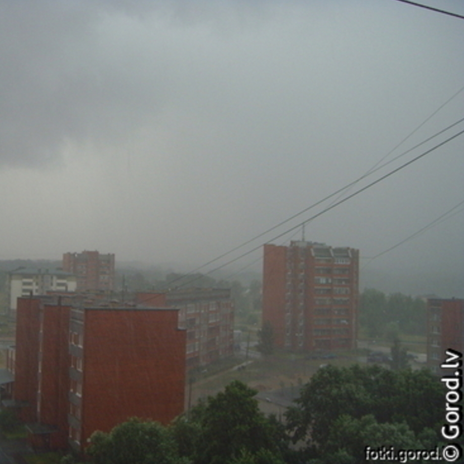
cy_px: 235
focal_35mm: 47
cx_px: 149
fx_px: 713
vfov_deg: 36.1
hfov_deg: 35.6
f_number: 3.5
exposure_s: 1/45
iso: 120
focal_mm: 6.6
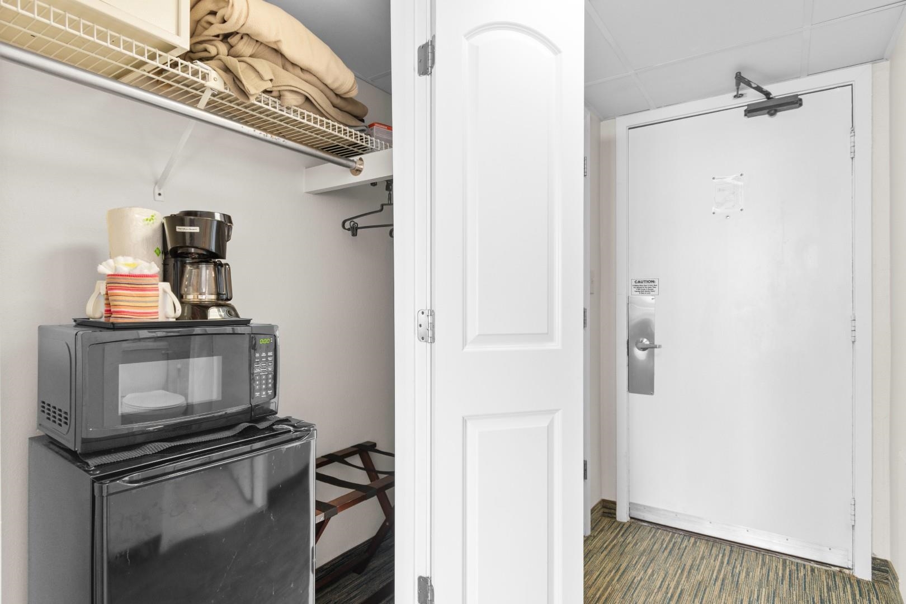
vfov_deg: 64.6
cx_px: 453
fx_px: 478
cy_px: 302
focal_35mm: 19
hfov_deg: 86.9
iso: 100
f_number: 4.8
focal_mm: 13
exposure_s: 1/1.25
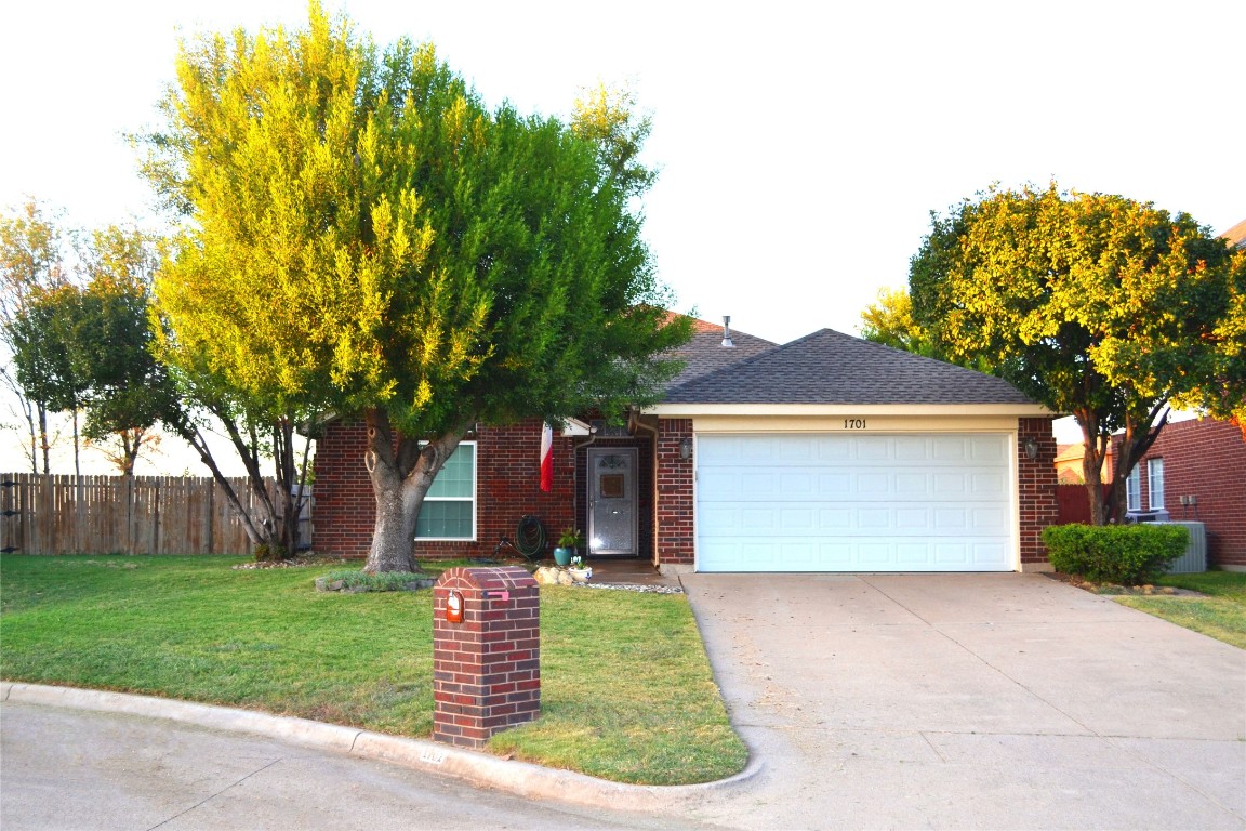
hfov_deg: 49.6
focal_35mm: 39
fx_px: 1350
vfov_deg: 34.2
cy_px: 416
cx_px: 623
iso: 250
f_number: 4.2
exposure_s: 1/125
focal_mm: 26
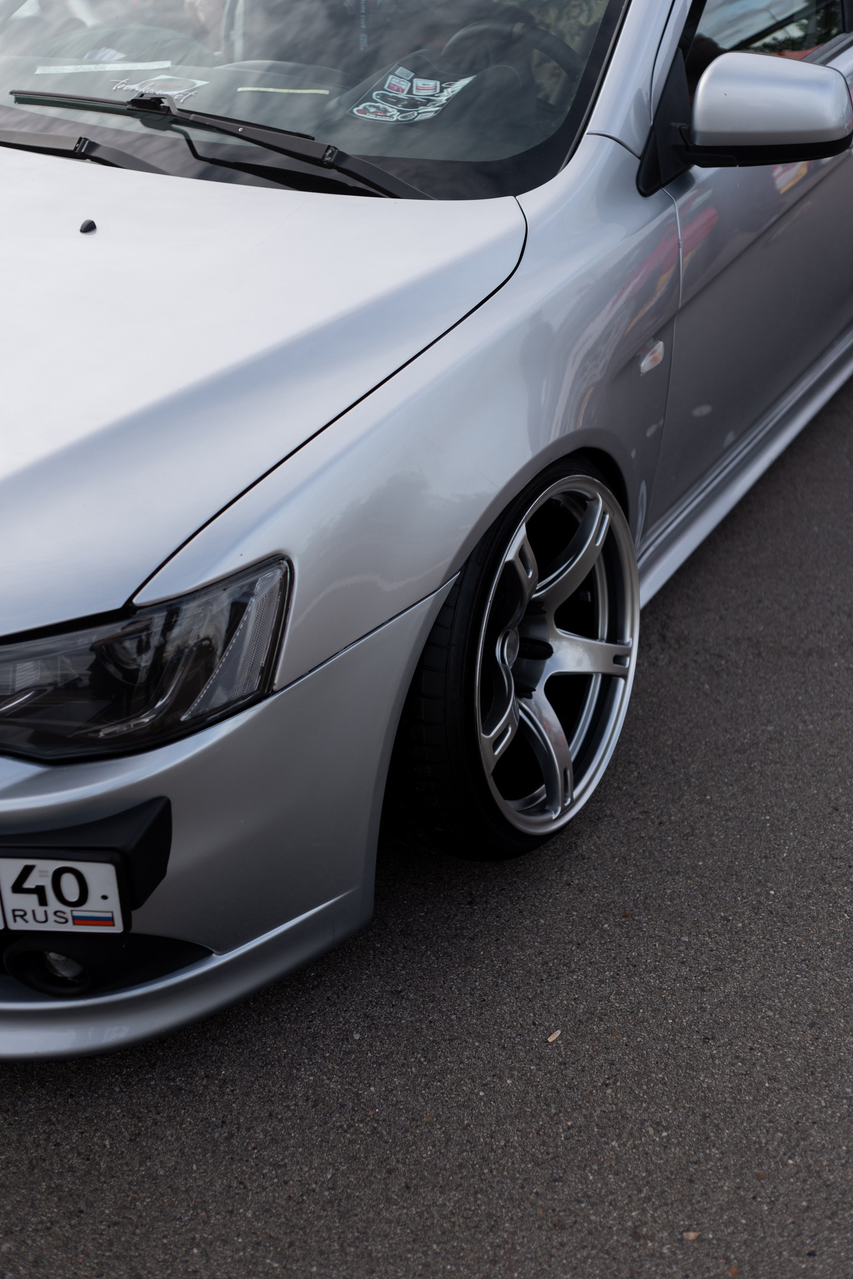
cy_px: 567
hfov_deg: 33.4
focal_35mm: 40
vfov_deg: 48.4
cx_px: 427
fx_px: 1422
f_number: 2.2
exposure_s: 1/1000
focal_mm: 35
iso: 100
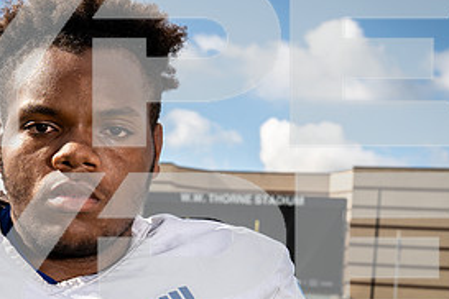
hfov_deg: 22.9
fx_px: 1085
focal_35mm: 87
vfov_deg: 15.6
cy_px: 260
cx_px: 66
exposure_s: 1/250
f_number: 8
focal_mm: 41
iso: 125
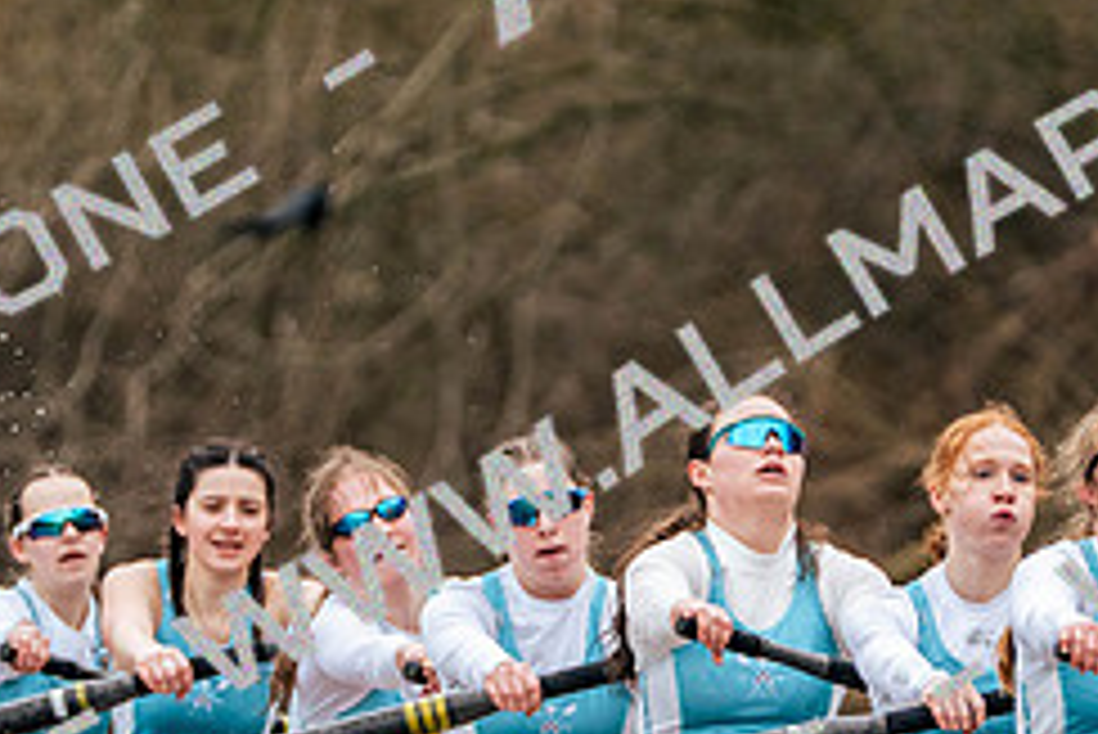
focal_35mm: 1426
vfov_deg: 1.0
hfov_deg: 1.4
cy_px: 705
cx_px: 729
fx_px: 43517
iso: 1600
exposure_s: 1/2000
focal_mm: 600
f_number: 6.3
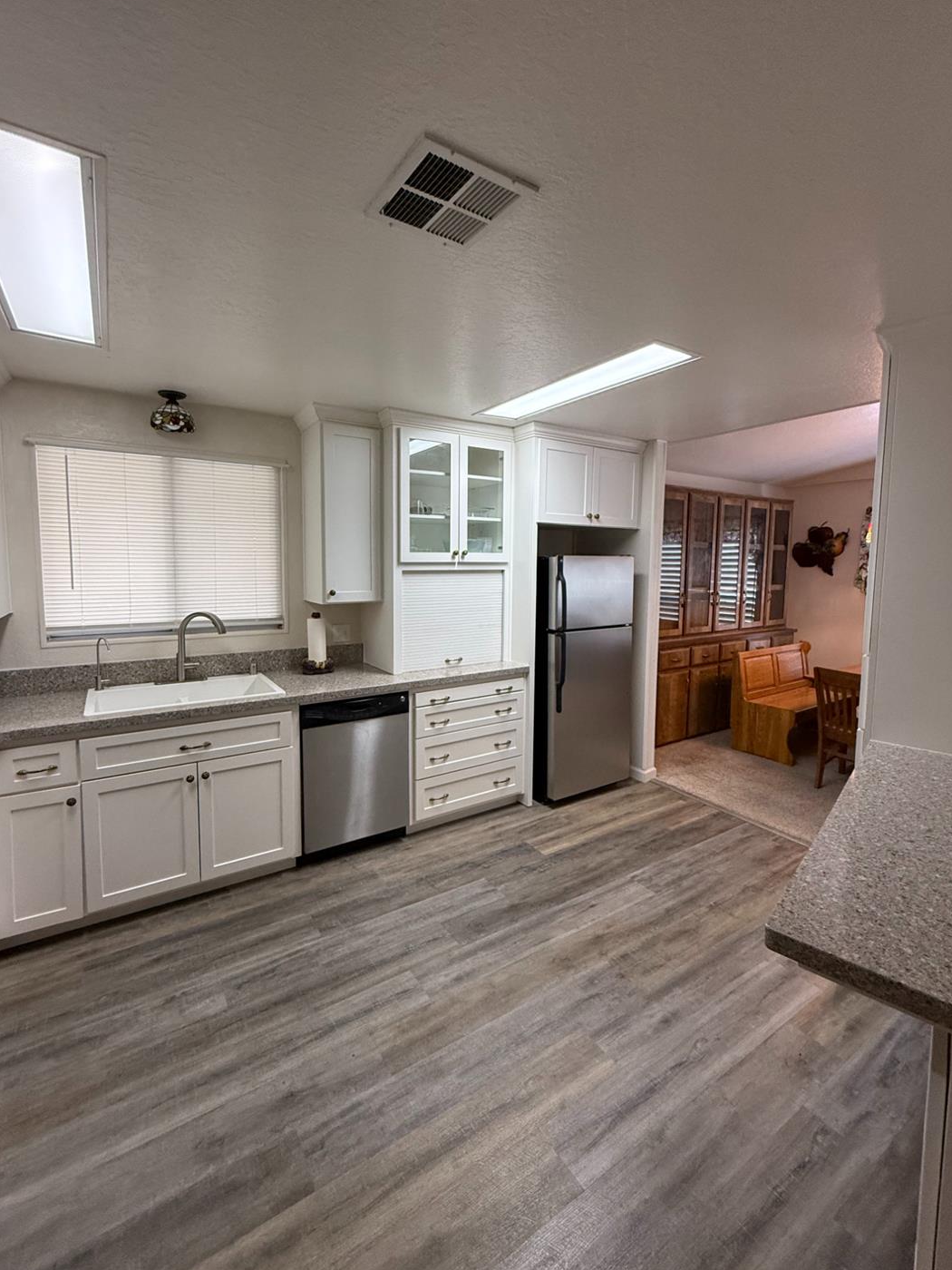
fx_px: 550
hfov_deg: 81.7
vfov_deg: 98.1
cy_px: 609
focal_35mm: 15
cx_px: 450
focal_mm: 2.22
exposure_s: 1/110
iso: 320
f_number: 2.2
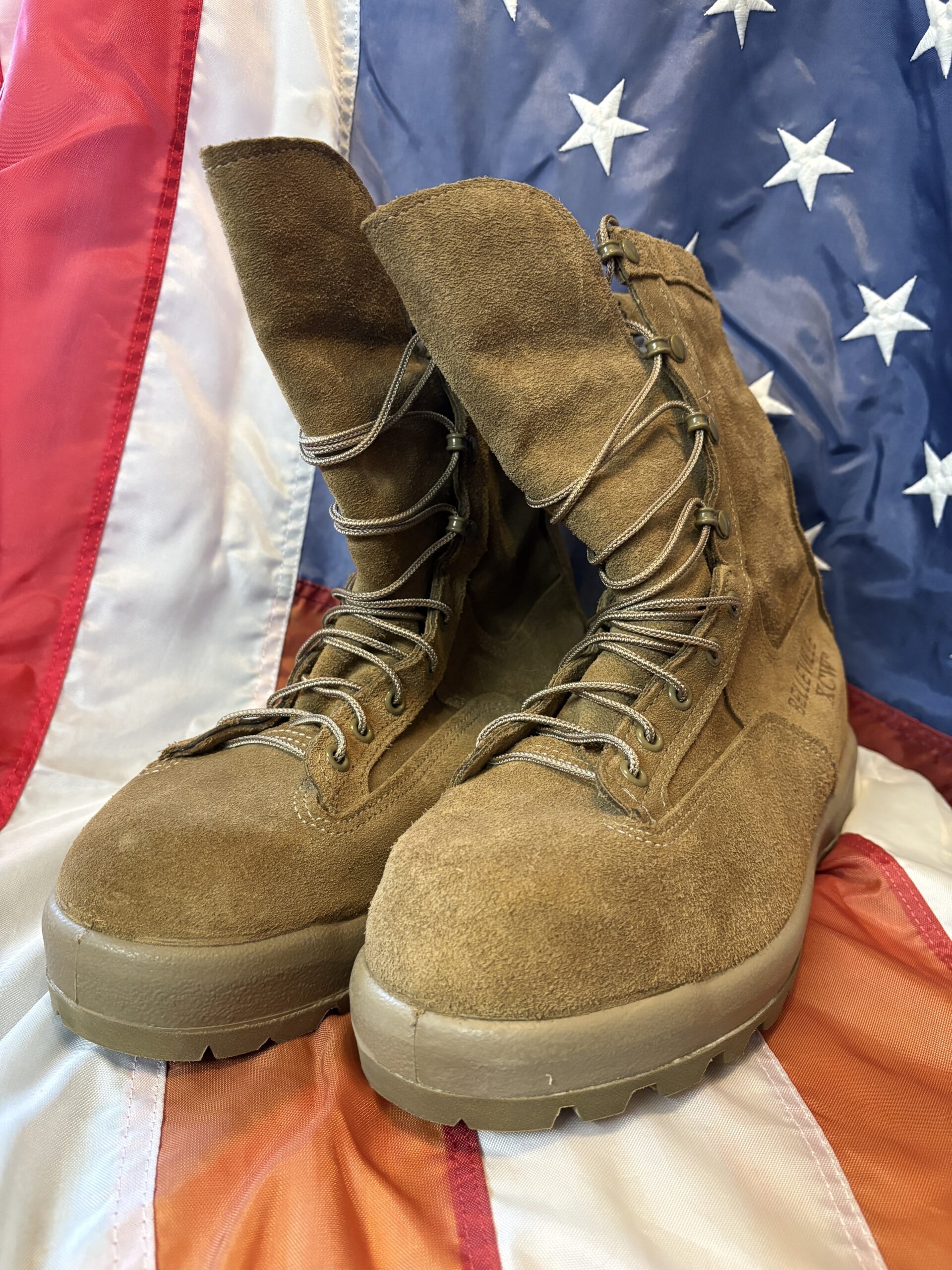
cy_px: 635
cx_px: 476
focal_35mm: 26
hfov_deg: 53.1
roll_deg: -3.1
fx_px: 953
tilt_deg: -14.7
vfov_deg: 67.3
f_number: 1.6
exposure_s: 1/50
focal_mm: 5.96
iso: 400
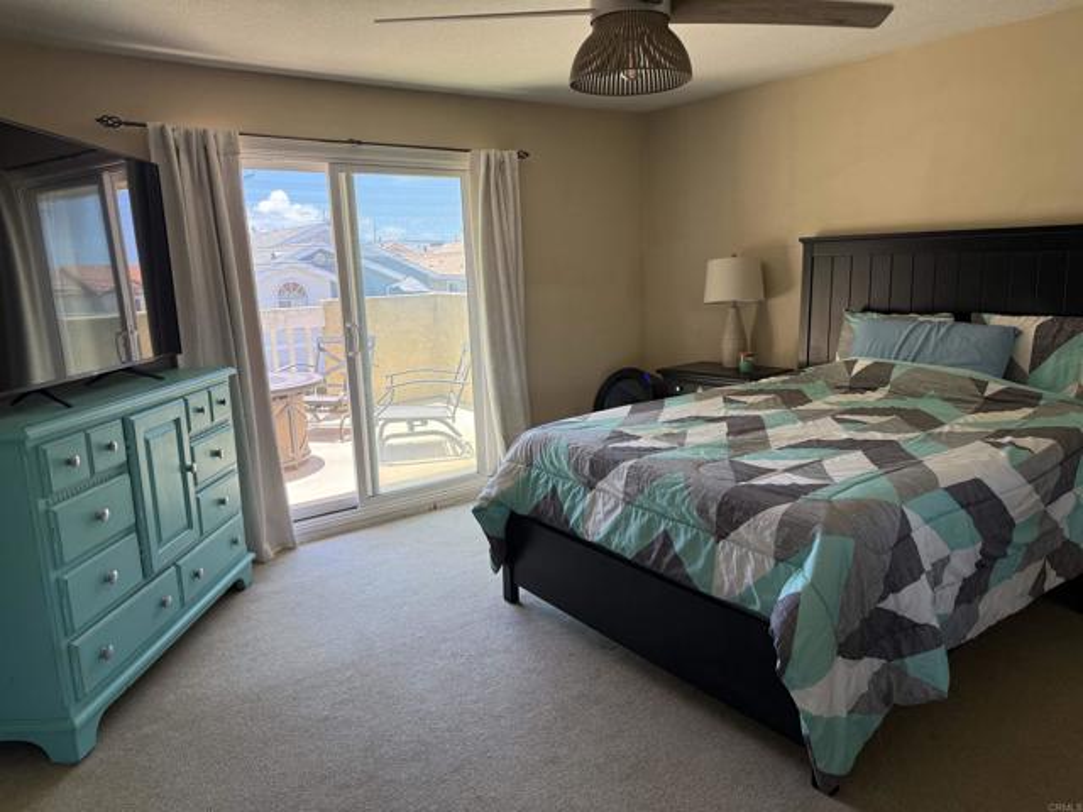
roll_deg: +1.7
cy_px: 406
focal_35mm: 24
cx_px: 542
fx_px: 751
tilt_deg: -11.3
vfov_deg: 56.8
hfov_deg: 71.6
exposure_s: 1/243
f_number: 1.78
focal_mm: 6.76
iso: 125
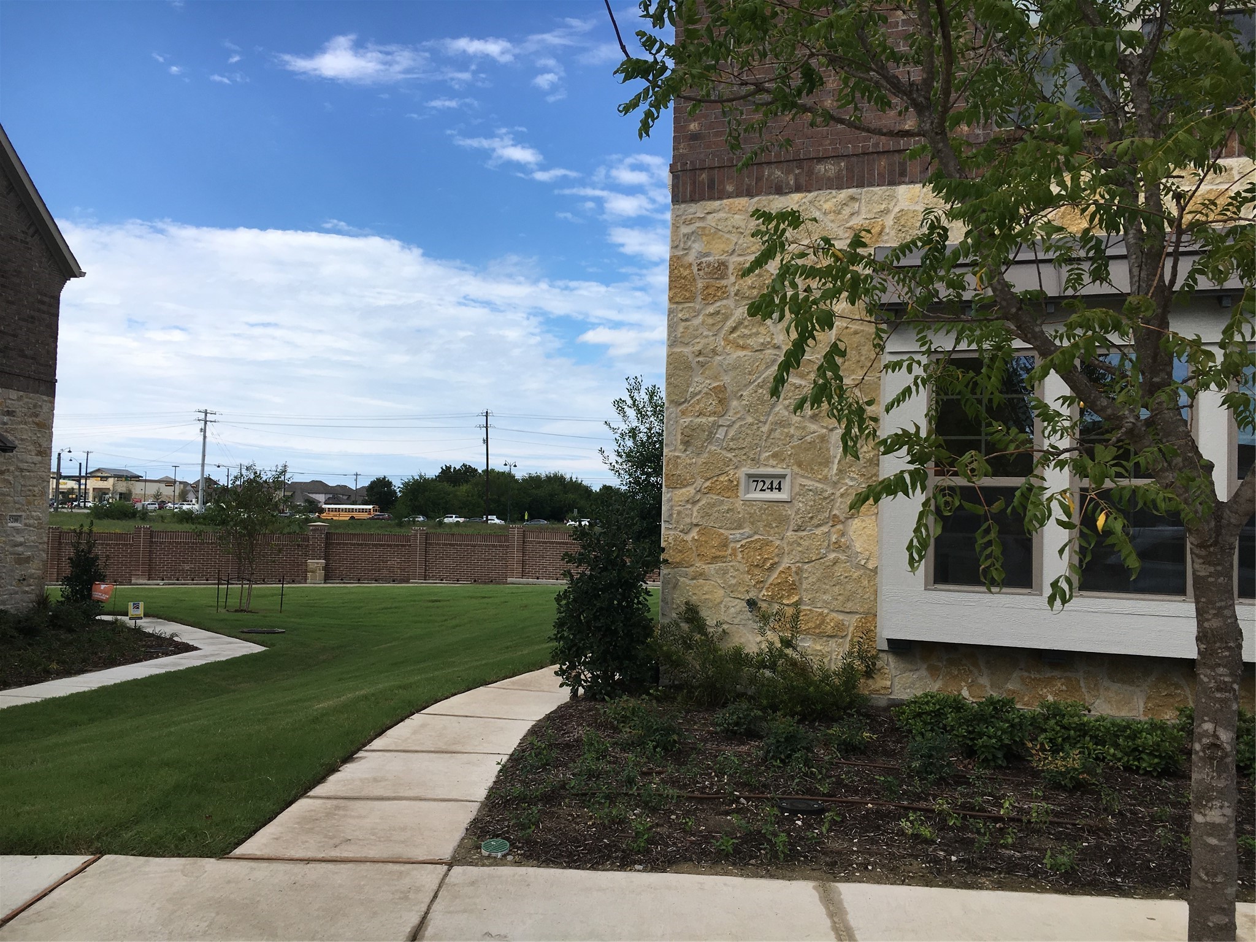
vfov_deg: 48.2
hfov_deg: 61.7
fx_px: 1052
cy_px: 471
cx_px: 628
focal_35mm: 29
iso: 25
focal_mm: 4.15
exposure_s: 1/1709
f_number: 2.2
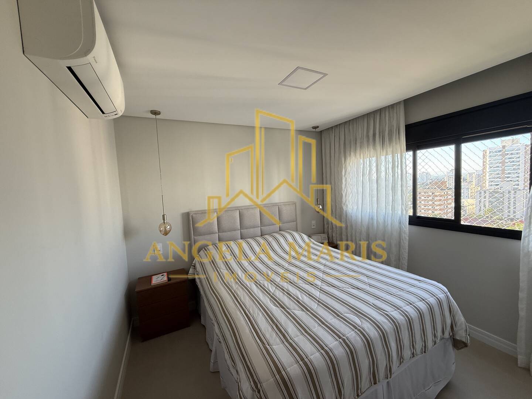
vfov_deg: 85.7
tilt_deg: -4.5
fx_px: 215
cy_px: 200
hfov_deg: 102.1
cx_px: 266
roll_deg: +2.5
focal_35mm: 14
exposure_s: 1/99
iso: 80
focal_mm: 2.22
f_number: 2.2
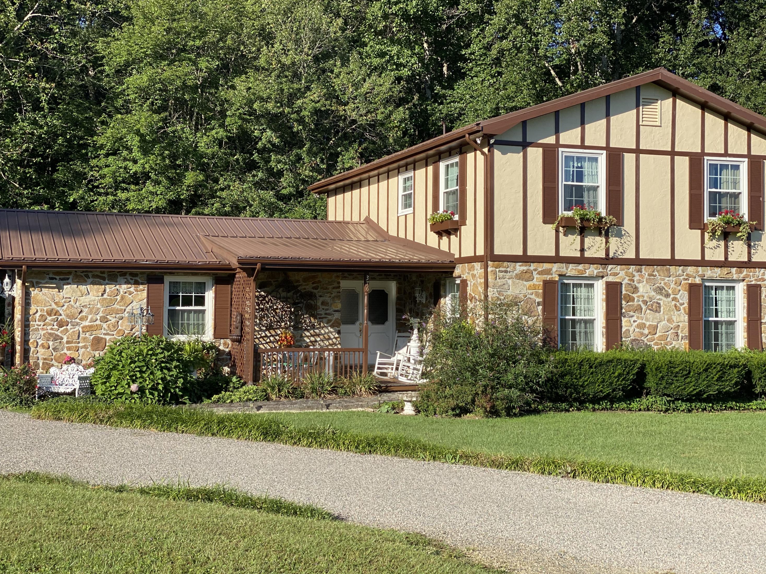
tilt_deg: +0.7
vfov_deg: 27.5
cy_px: 286
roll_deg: -0.3
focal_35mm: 53
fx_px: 1173
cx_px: 383
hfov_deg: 36.2
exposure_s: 1/1089
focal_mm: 6
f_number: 2
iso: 20
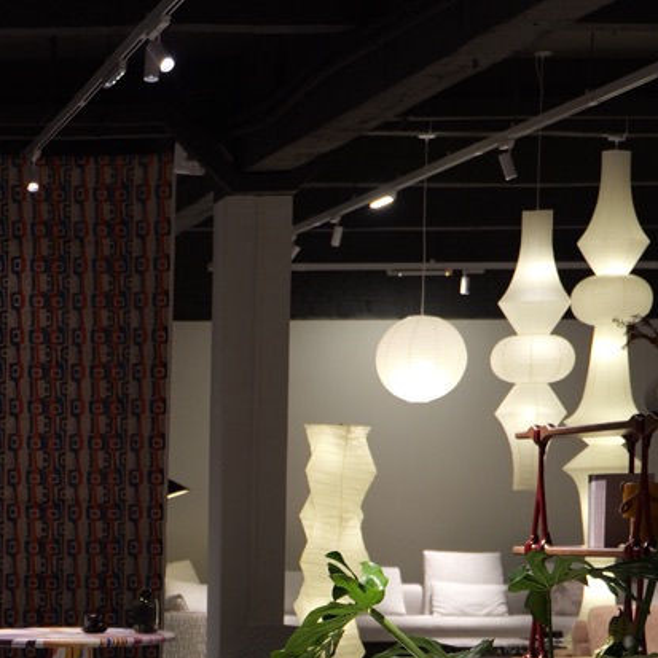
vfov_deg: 13.4
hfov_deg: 13.1
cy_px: 841
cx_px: -314
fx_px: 2710
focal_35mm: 126
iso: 320
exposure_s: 1/40
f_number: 2.8
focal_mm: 34
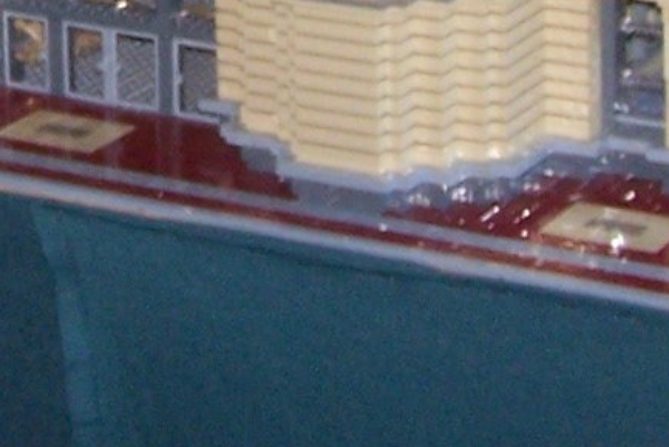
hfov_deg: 10.9
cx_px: -2
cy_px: -311
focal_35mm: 187
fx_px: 3476
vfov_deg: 7.2
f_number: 2.8
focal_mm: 6.3
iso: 140
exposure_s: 1/60
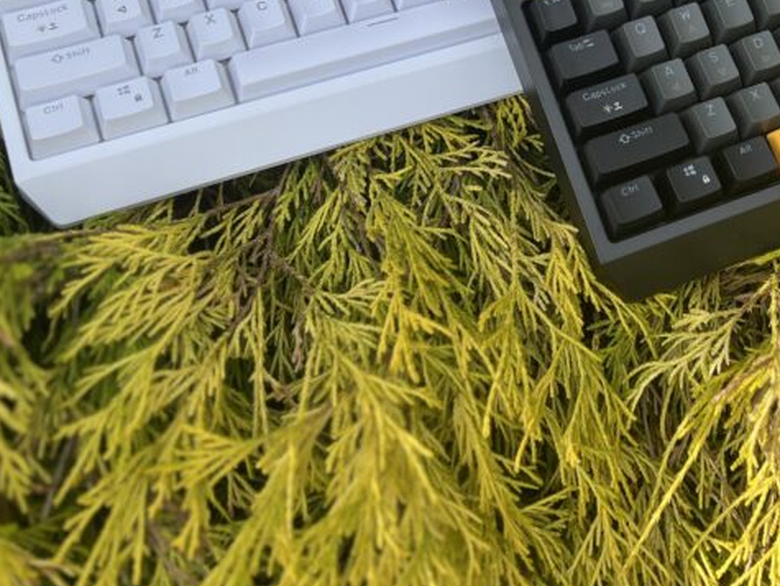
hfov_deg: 33.0
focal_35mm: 56
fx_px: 1263
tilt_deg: -50.0
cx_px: 663
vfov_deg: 25.3
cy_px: 59
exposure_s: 1/1808
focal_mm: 5.7
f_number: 1.5
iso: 50
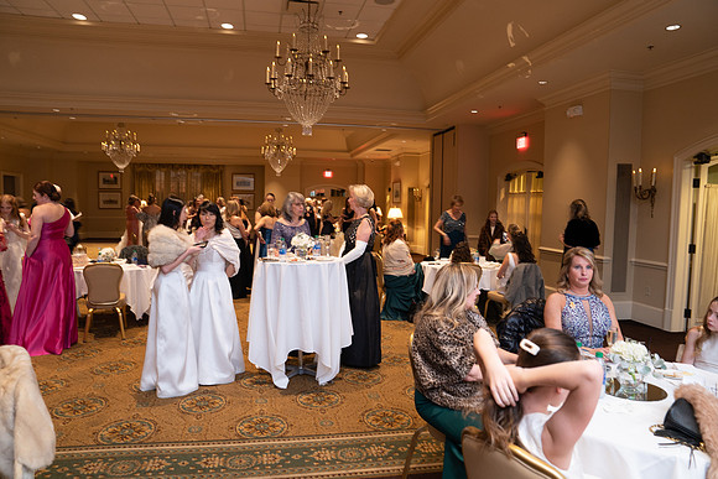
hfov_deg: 73.7
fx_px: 479
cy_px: 240
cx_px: 359
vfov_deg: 53.2
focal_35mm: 24
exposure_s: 1/20
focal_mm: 24
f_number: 3.5
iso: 800
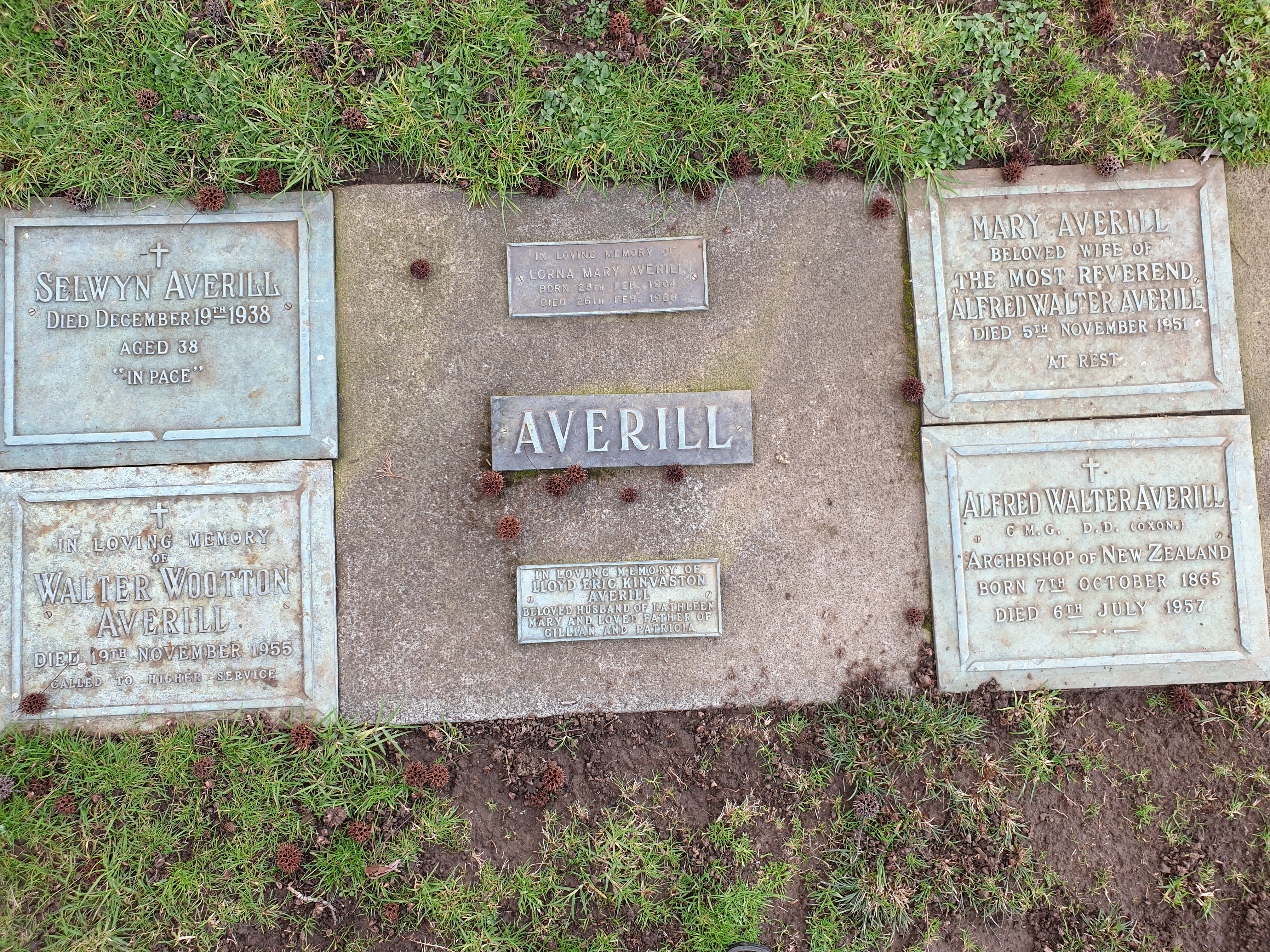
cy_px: 476
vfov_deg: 53.1
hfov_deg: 67.3
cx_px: 635
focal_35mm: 26
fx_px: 954
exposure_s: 1/124
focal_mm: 4.3
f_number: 2.4
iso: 50
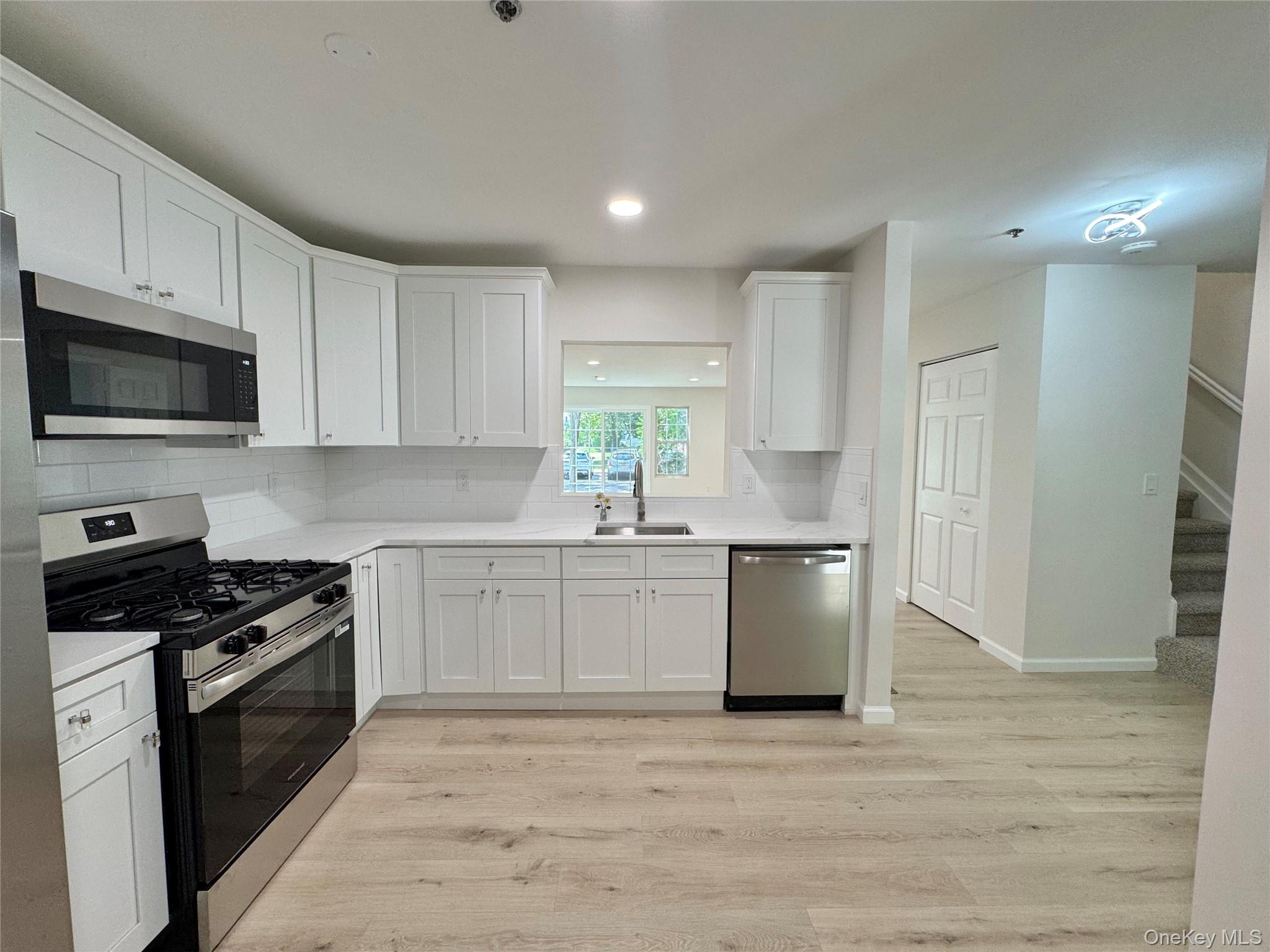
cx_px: 635
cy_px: 476
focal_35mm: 14
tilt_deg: -4.4
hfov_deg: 102.1
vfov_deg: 85.7
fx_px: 514
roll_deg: -0.4
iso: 125
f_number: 2.2
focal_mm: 2.22
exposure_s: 1/120
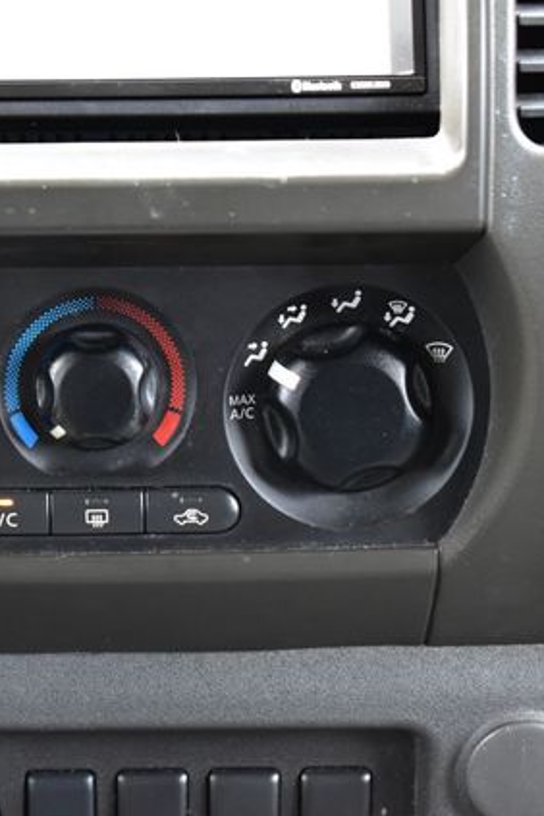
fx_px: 2828
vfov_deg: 16.4
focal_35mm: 125
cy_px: 409
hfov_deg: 10.9
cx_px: 56
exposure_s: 1/15
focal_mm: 55
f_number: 6.3
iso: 1000
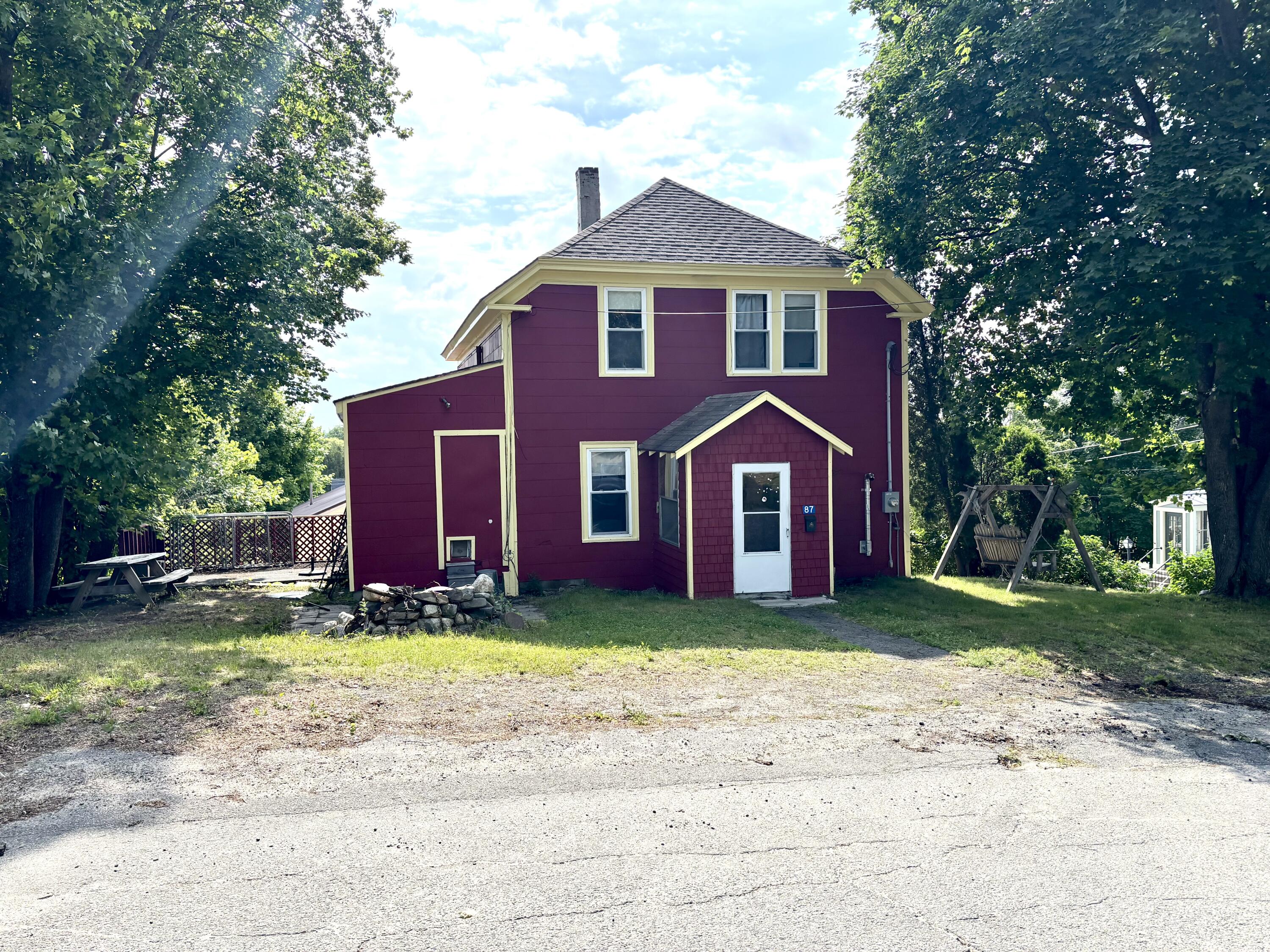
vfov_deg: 53.1
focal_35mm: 26
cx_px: 635
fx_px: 954
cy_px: 476
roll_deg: +0.6
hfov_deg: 67.3
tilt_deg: -2.3
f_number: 1.6
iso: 50
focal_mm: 5.96
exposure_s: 1/2024
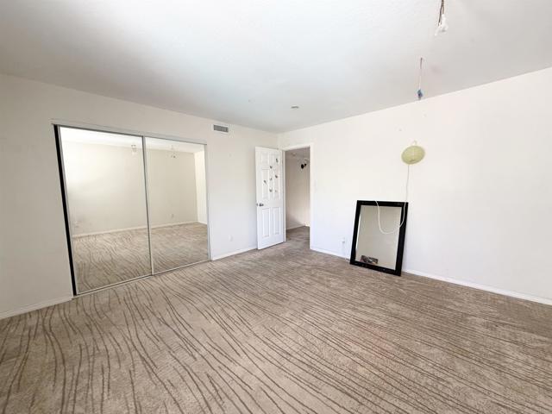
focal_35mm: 14
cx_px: 276
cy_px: 207
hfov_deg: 102.1
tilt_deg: -3.8
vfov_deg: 85.7
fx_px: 223
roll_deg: +0.4
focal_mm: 2.22
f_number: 2.2
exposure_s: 1/99
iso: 320
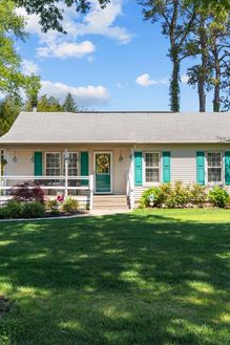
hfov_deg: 32.6
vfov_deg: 47.4
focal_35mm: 41
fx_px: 393
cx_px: 112
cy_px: 171
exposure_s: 1/500
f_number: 7.1
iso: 200
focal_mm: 18
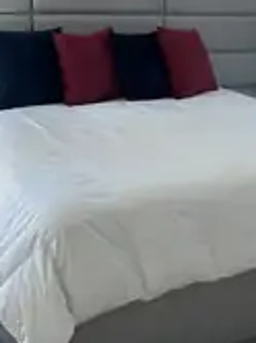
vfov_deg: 32.9
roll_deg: -2.1
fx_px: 573
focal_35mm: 58
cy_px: 105
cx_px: 153
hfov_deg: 25.1
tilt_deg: -9.8
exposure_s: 1/121
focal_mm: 6.86
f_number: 1.78
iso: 64
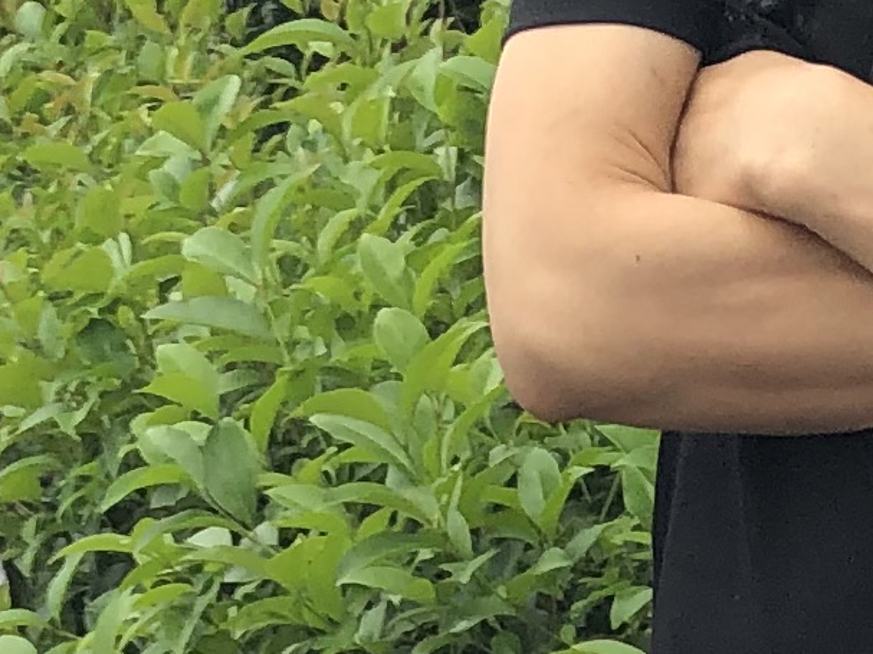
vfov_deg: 7.1
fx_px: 4690
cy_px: 2027
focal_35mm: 186
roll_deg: -0.3
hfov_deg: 10.4
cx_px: 1184
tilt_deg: -22.7
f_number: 1.8
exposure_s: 1/302
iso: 20
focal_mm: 3.99
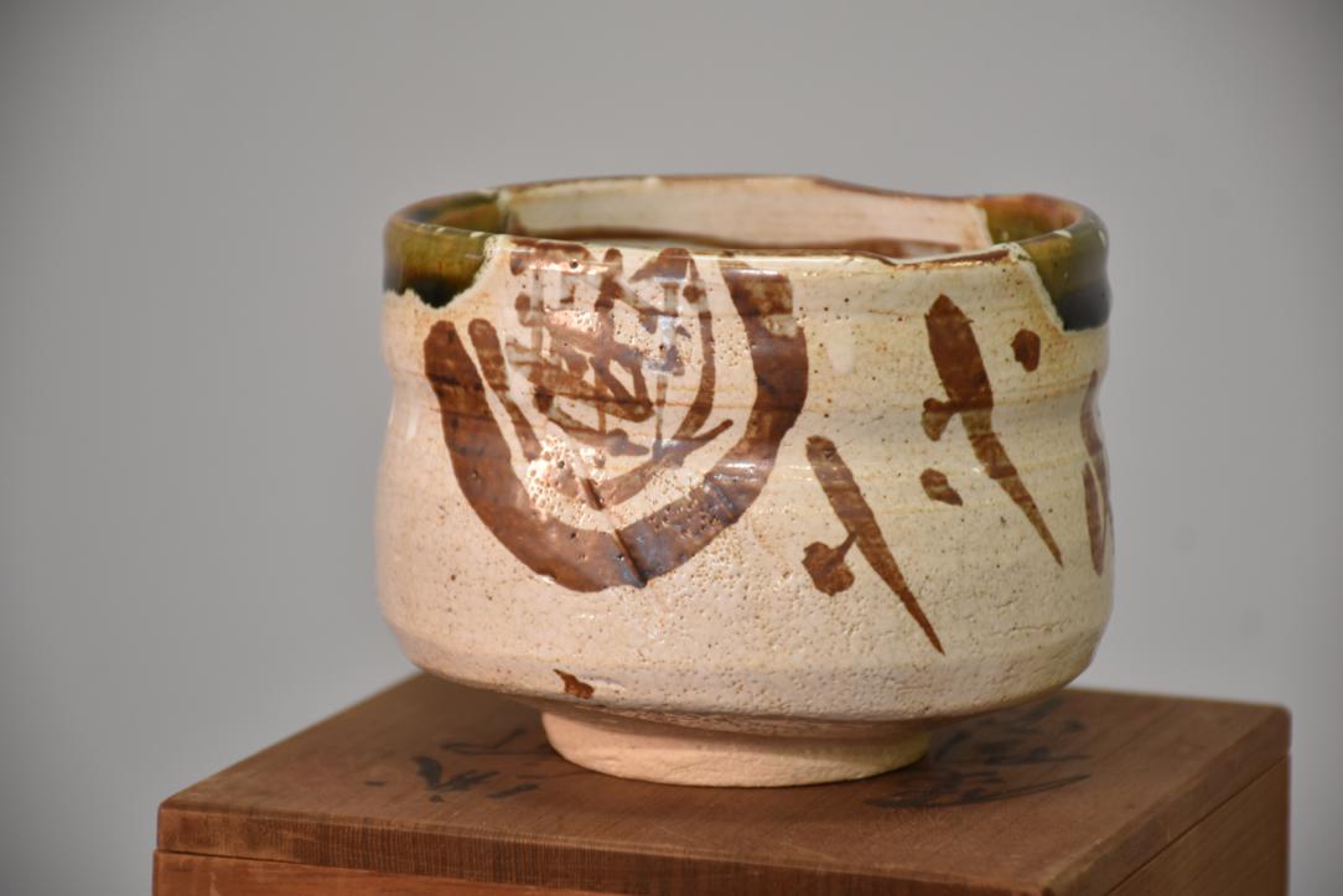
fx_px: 7835
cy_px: 448
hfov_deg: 9.8
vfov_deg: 6.5
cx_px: 672
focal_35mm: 210
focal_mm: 140
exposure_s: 1/40
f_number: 5.6
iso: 400
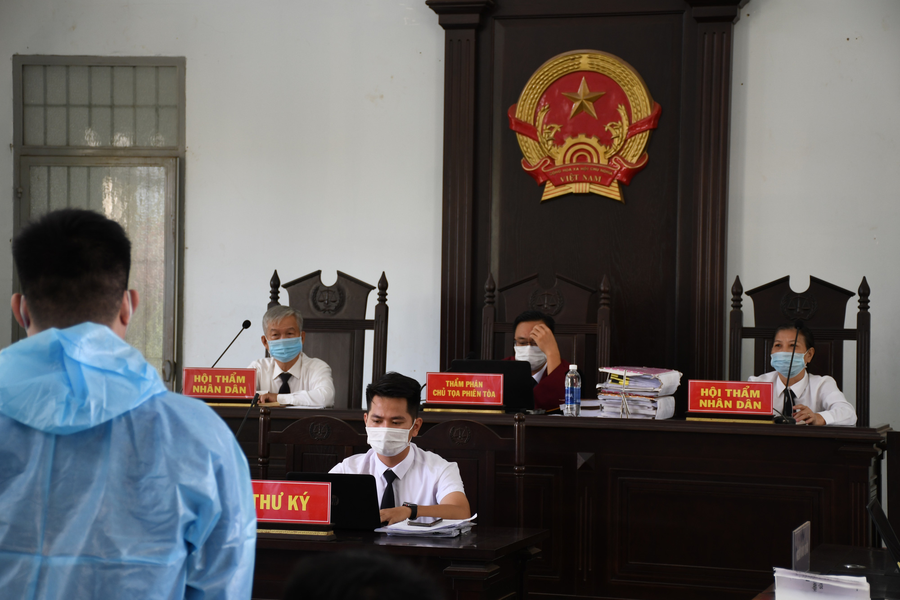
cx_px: 450
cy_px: 300
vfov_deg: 16.3
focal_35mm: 84
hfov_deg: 24.2
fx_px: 2100
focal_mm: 56
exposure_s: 1/60
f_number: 4.8
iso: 320
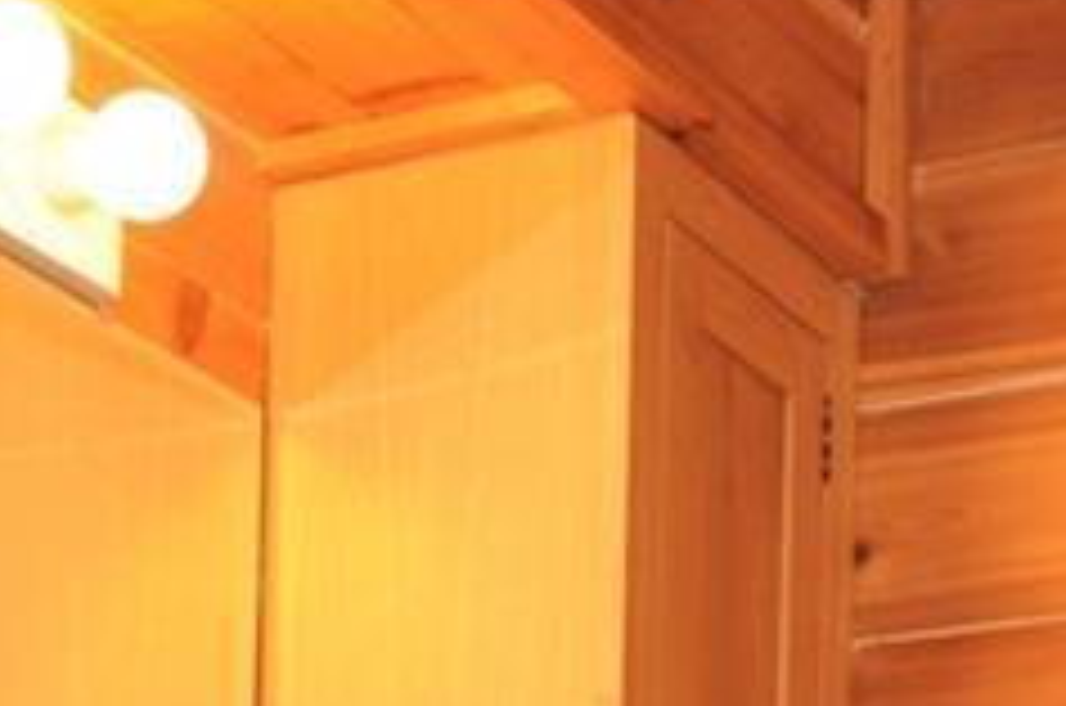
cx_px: 351
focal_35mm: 123
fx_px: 3640
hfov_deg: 16.6
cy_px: 1495
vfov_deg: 10.1
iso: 320
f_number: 3.5
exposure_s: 1/50
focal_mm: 19
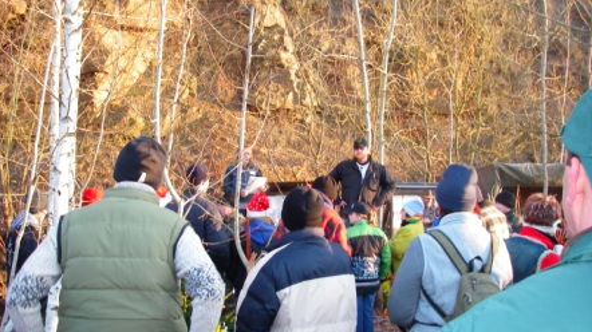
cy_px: 161
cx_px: 293
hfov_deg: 48.4
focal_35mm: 42
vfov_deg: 28.3
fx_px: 659
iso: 100
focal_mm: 6.3
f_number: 3.3
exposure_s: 1/50
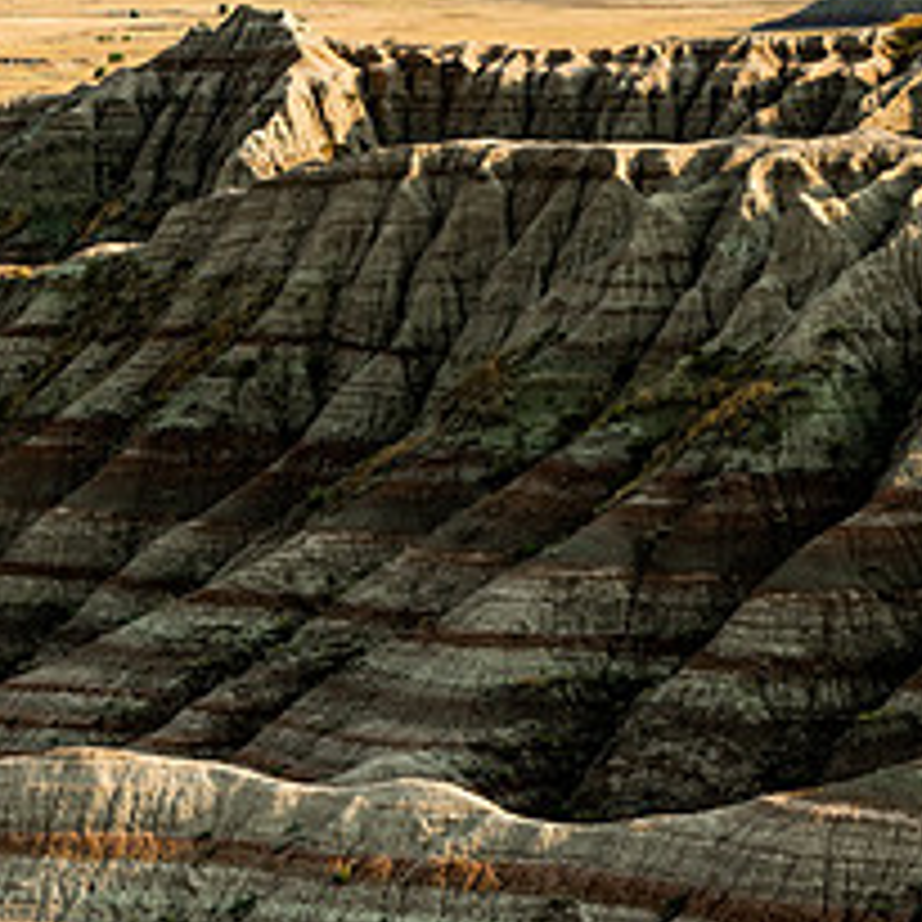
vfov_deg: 8.3
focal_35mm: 210
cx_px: -67
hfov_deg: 8.3
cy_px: 743
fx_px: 6328
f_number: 11
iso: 64
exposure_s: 1/20
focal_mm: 85
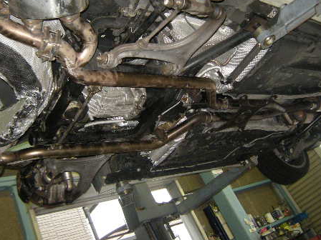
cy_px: 92
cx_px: 147
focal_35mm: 40
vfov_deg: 35.8
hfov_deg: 46.7
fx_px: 371
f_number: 2.8
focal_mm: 4.7
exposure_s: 1/60
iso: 344
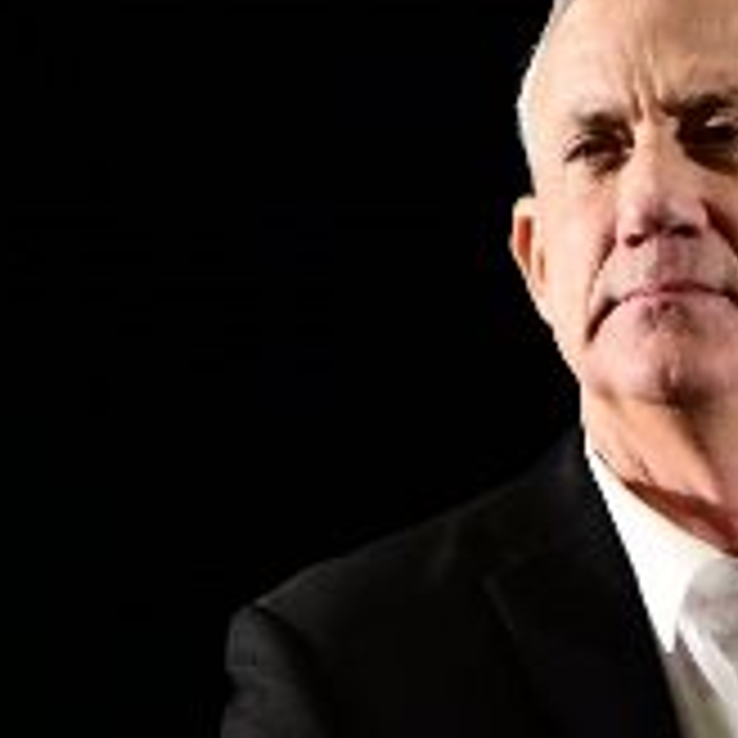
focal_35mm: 145
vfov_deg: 11.7
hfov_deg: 12.0
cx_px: 405
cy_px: 965
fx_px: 3497
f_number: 2
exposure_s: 1/640
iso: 1250
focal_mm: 35
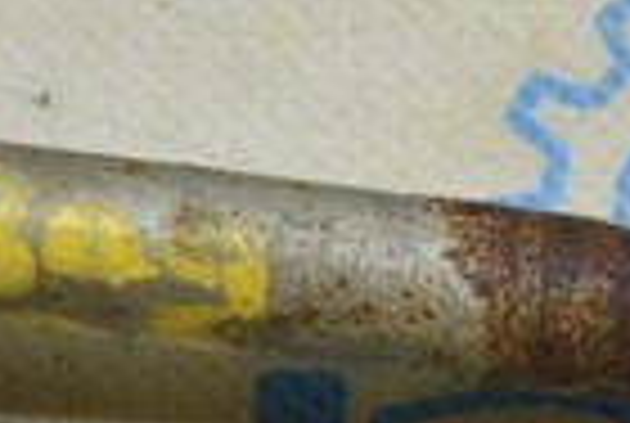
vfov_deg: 5.0
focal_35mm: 273
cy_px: -20
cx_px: 104
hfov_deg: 7.5
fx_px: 4788
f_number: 5.6
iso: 400
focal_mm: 40
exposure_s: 1/25
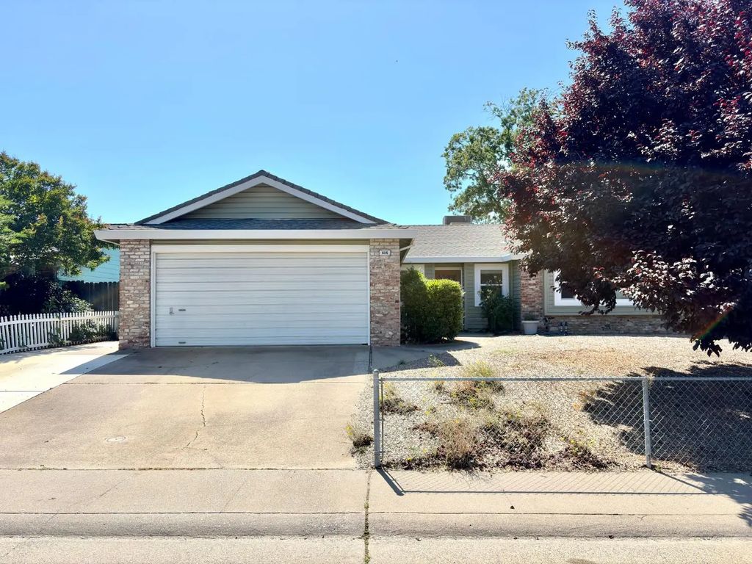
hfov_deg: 67.3
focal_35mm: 26
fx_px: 565
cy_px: 282
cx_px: 376
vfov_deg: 53.1
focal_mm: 5.96
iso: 32
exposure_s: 1/2817
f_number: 1.6
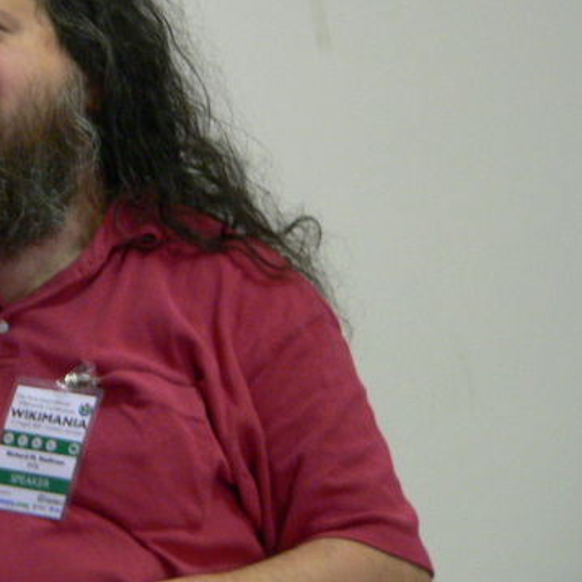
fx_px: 11052
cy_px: 214
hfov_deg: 3.0
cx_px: -15
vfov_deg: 3.0
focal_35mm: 581
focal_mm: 48.8
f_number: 2.8
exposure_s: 1/10
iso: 200
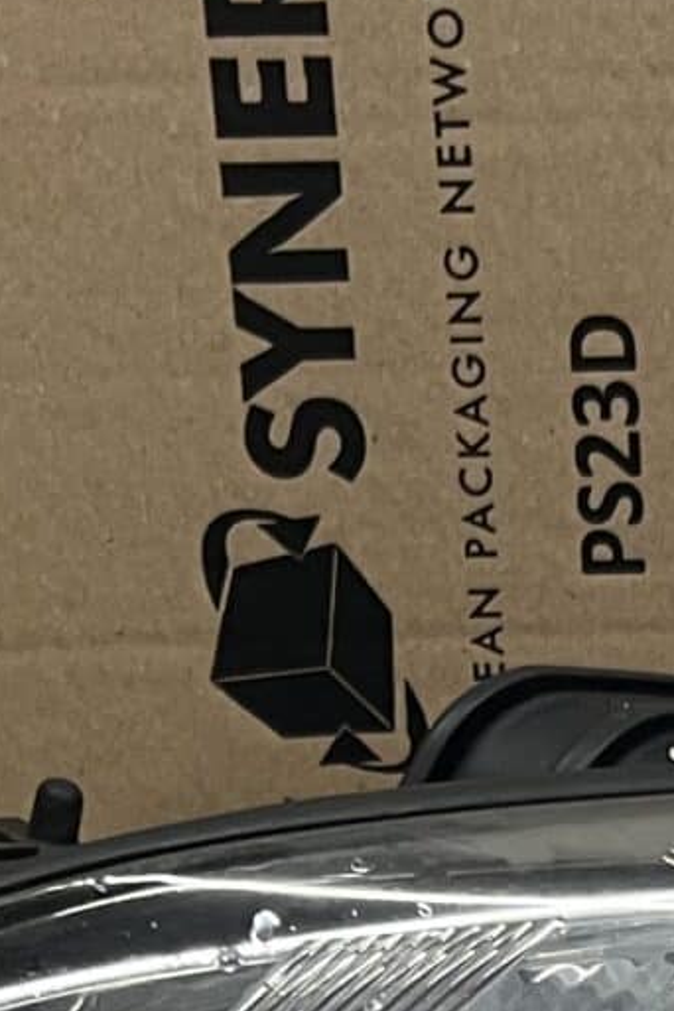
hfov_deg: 10.0
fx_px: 3791
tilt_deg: -41.2
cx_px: 871
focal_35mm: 135
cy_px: 1801
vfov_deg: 13.6
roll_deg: +0.3
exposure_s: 1/50
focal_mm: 5.1
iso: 100
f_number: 1.6
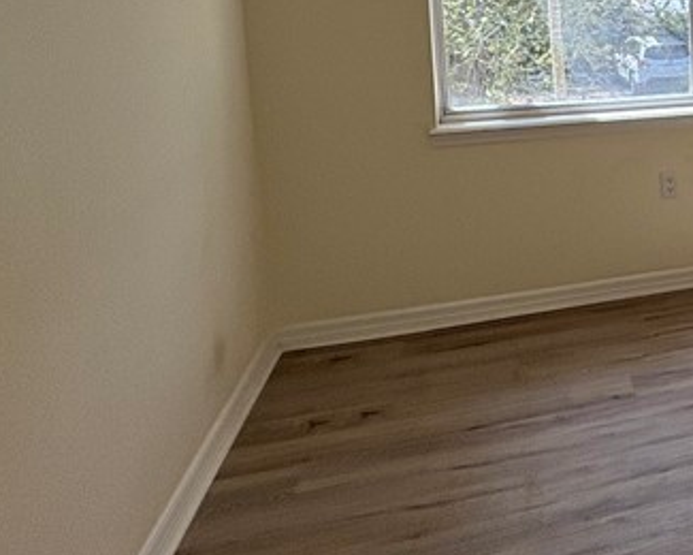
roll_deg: -0.8
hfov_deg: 31.4
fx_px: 882
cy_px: 60
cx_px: 932
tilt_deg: -7.3
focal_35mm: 43
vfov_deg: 33.2
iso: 125
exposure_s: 1/120
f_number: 2.2
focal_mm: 2.22
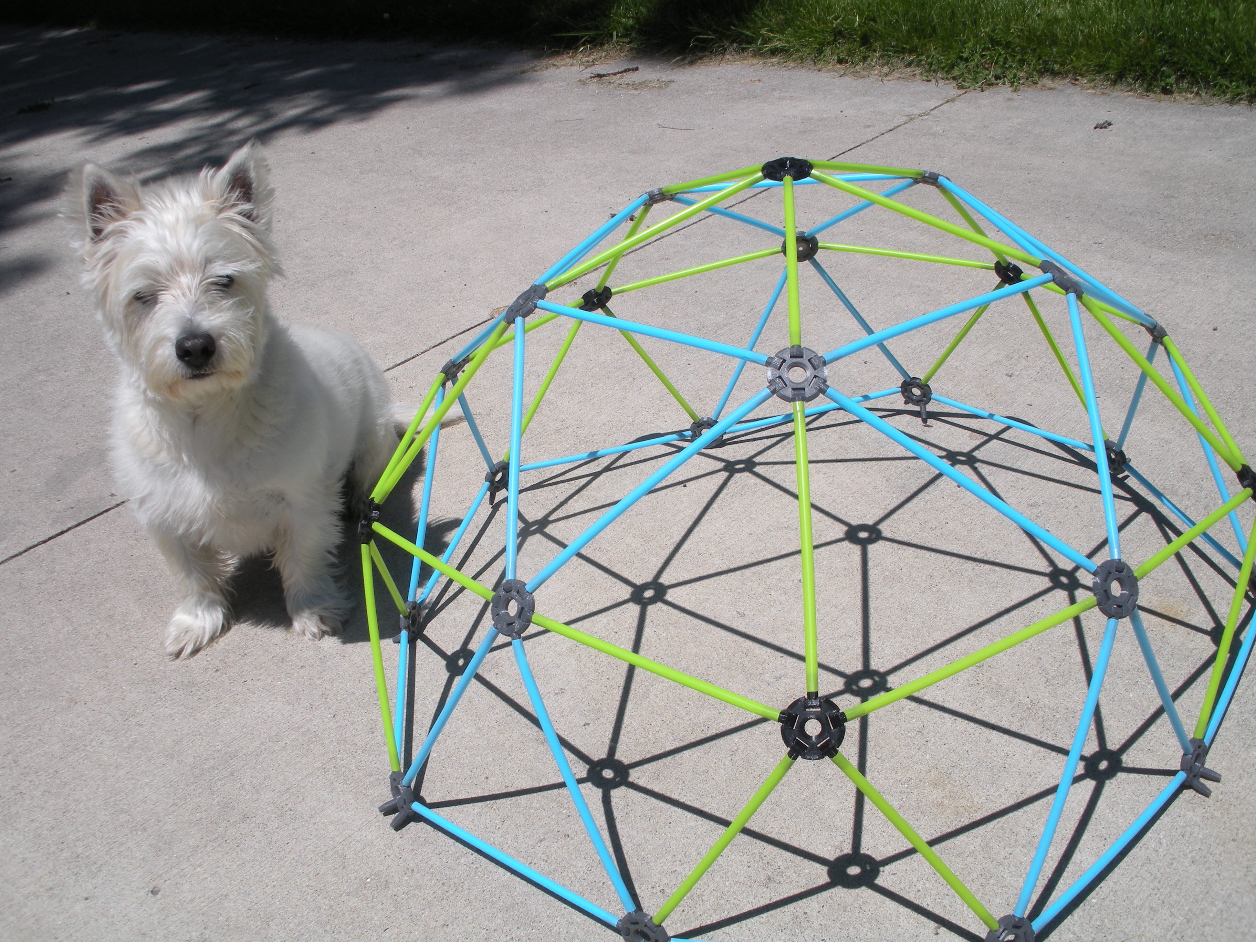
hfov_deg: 51.4
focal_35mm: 36
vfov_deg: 39.7
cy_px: 471
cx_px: 628
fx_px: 1306
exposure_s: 1/505
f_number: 5.6
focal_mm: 6.3
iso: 64
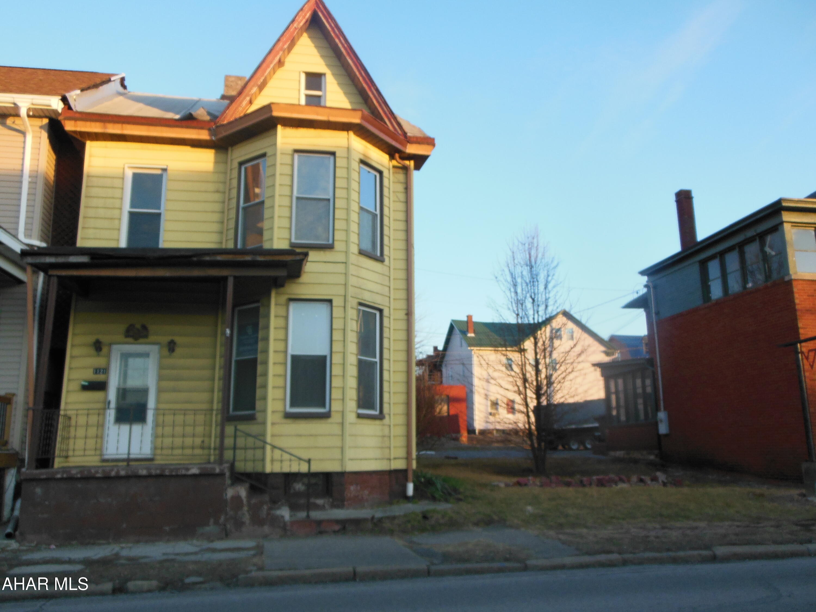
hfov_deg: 61.7
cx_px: 408
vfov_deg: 48.2
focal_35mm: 29
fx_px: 684
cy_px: 306
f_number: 3.3
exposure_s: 1/250
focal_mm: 5.2
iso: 250
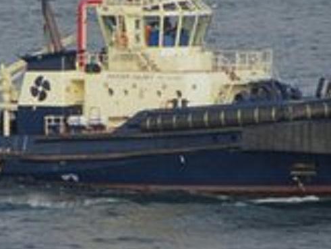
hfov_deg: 1.7
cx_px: 121
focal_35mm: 1143
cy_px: 27
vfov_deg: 1.3
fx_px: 10937
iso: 64
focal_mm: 110.4
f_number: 5
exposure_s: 1/365
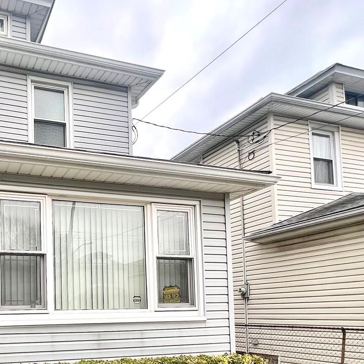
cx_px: 52
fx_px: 357
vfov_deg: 50.5
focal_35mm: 30
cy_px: 296
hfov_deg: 49.4
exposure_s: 1/224
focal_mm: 1.57
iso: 32
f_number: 1.8
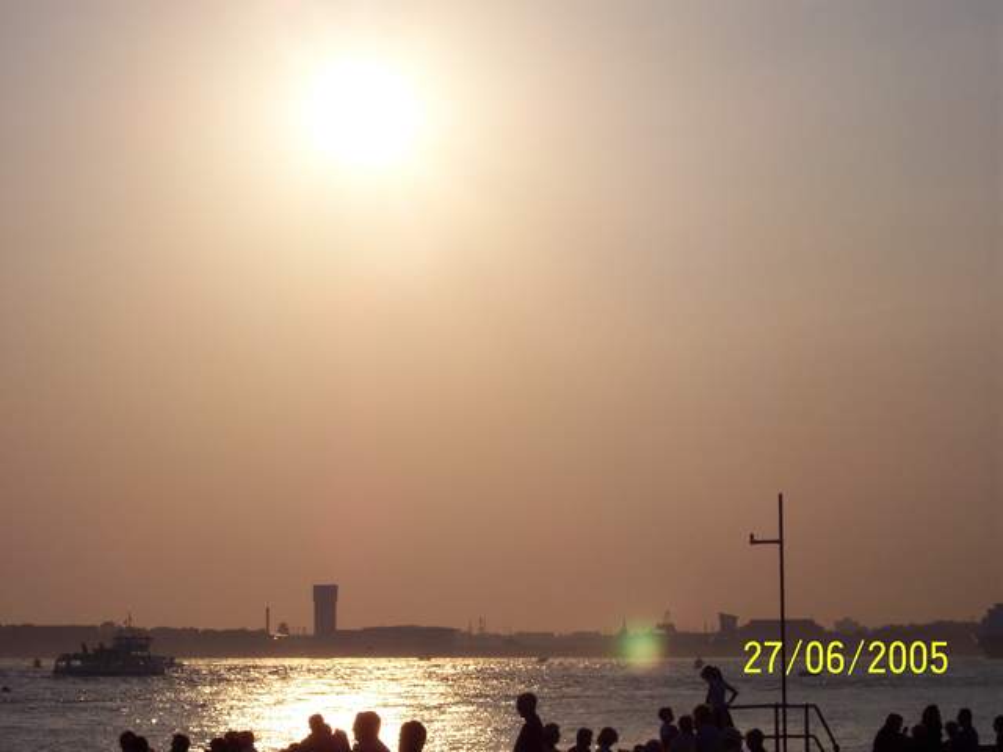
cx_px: 502
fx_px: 3303
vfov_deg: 13.0
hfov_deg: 17.3
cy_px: 376
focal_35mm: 114
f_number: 8
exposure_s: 1/1000
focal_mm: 24
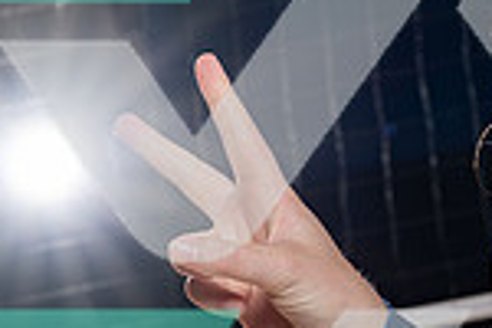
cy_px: 87
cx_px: 745
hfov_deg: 9.1
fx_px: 3020
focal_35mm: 221
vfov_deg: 6.2
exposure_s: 1/250
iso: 100
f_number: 8
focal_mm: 57
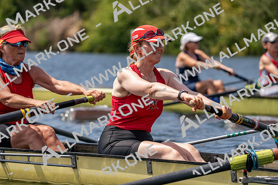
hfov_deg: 7.9
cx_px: 139
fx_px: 2000
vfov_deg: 5.3
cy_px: 92
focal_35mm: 259
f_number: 5.6
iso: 250
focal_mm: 259
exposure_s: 1/2000
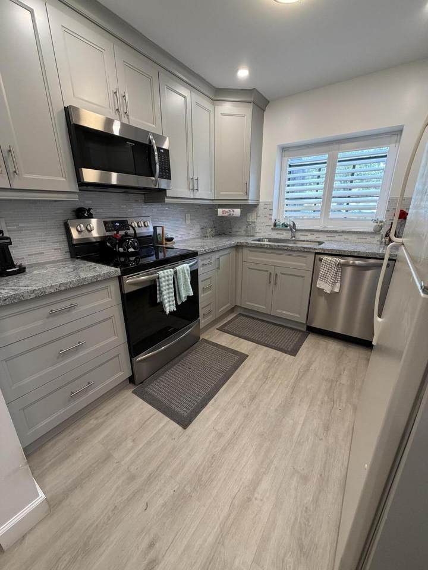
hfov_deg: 85.7
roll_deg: +1.3
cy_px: 285
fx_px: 231
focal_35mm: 14
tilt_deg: -18.2
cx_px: 214
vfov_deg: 102.1
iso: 250
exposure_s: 1/120
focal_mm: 2.22
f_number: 2.2
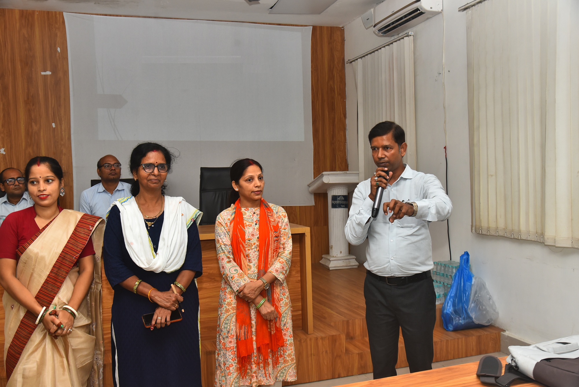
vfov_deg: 38.9
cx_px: 290
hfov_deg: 55.8
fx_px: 547
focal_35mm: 34
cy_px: 194
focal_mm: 34
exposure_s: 1/160
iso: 640
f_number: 4
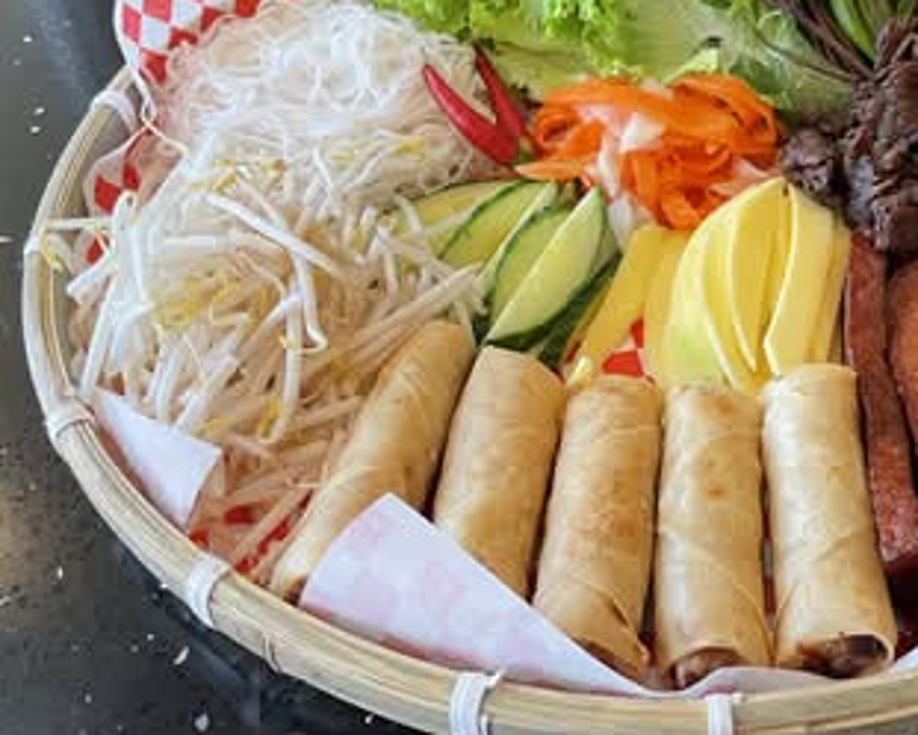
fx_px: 1250
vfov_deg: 32.7
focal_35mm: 46
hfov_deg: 39.4
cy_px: 289
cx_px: 676
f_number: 1.6
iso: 100
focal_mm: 5.1
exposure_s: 1/60
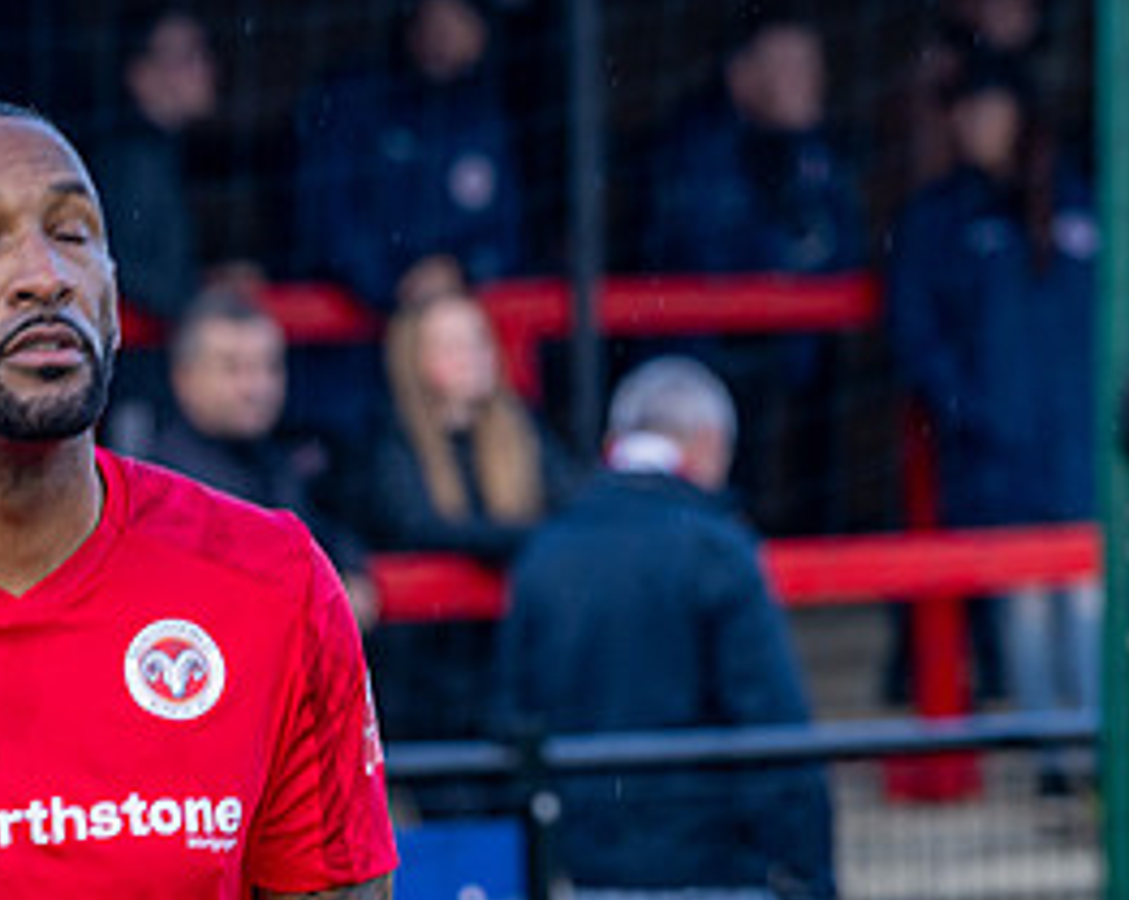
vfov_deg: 4.5
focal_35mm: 342
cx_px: 187
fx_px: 11415
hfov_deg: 5.7
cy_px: 961
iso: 160
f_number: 4
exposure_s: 1/200
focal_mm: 135
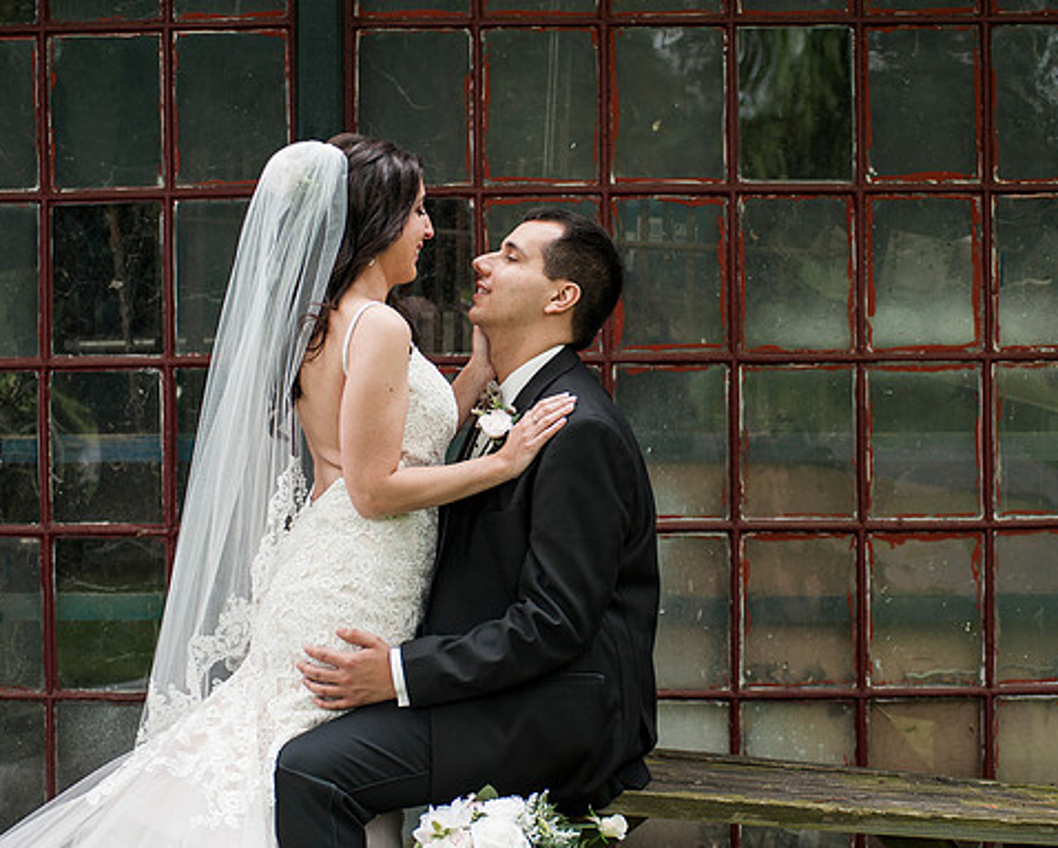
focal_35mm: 91
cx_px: 564
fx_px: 2851
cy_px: 425
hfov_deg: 21.0
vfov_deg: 16.9
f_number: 3.2
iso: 200
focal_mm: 80
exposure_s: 1/500
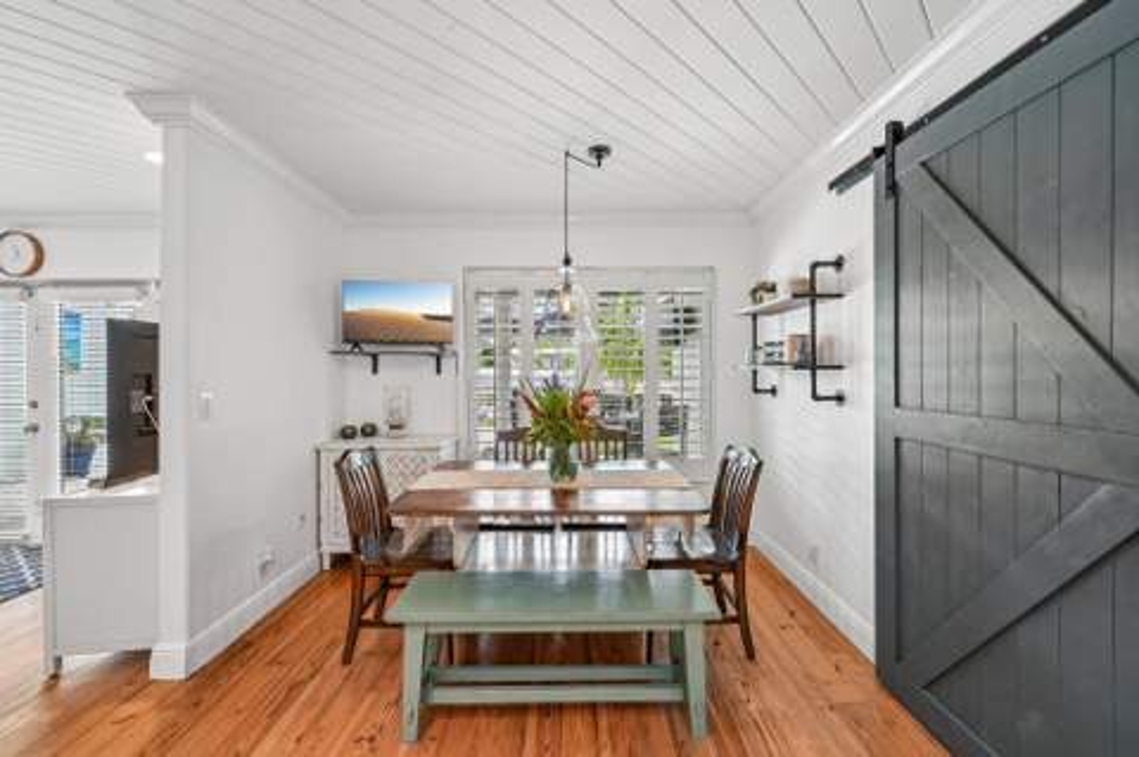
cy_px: 378
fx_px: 442
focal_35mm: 14
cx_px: 570
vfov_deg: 81.1
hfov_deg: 104.3
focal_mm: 14
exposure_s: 1/160
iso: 3200
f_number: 8
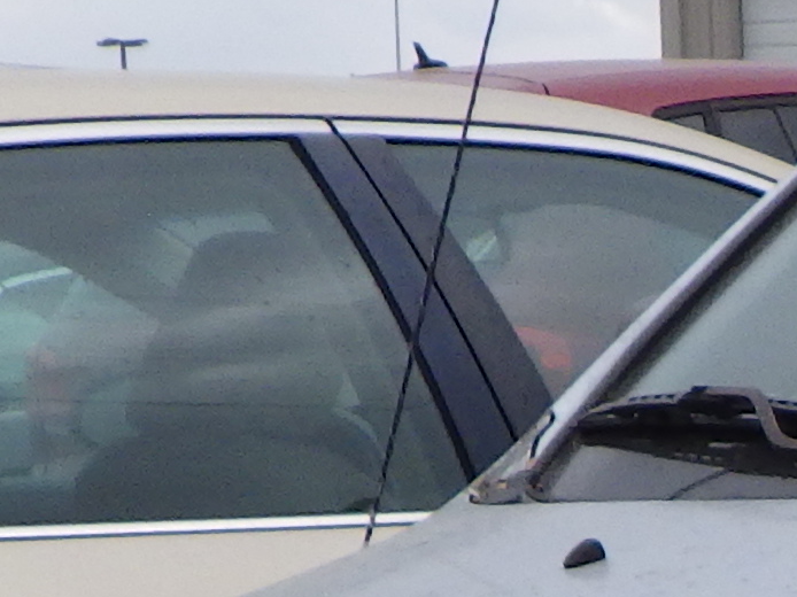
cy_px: 1339
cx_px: 1608
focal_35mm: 186
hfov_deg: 9.9
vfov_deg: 7.5
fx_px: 4281
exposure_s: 1/250
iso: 125
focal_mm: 5
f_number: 4.2
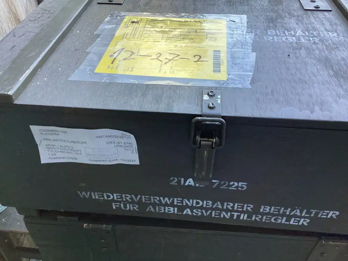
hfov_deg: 58.4
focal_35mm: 31
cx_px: 174
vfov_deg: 45.4
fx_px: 312
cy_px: 130
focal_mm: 3.3
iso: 25
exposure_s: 1/235
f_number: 2.4
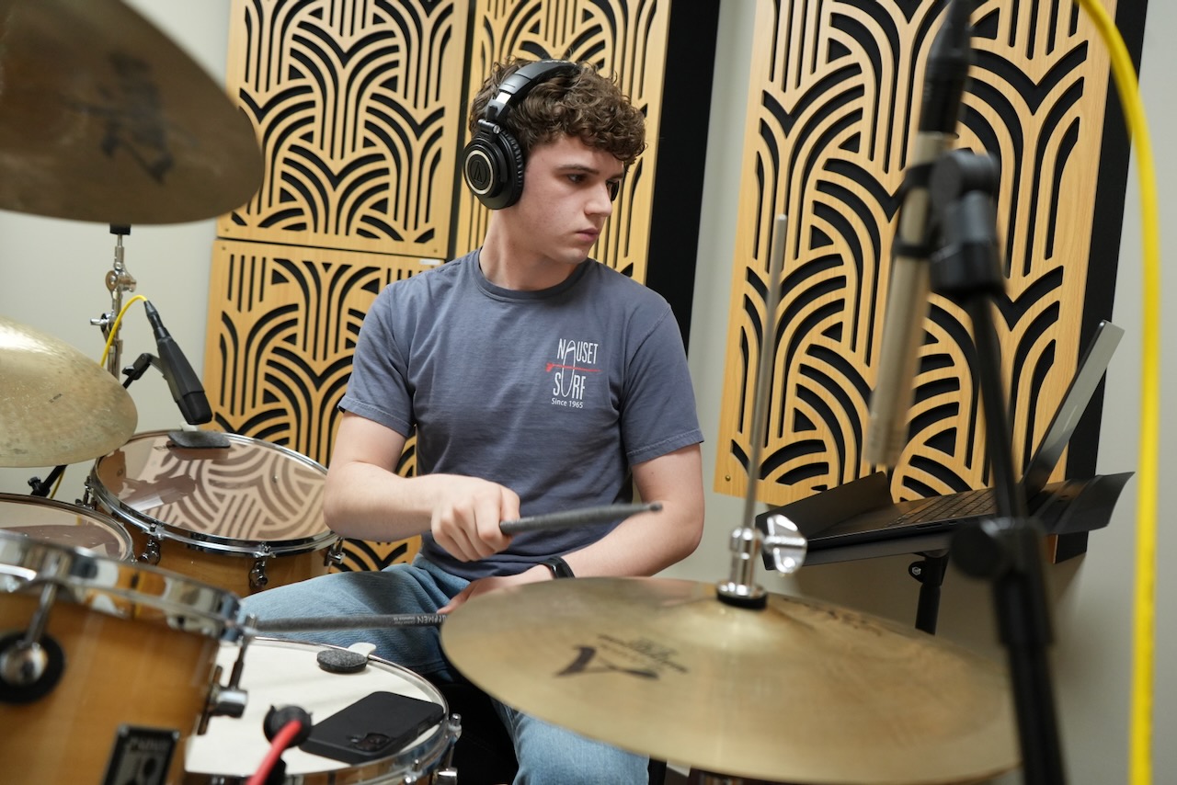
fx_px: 916
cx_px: 588
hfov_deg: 65.5
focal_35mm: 28
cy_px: 392
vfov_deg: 46.4
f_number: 4
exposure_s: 1/200
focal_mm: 28
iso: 3200
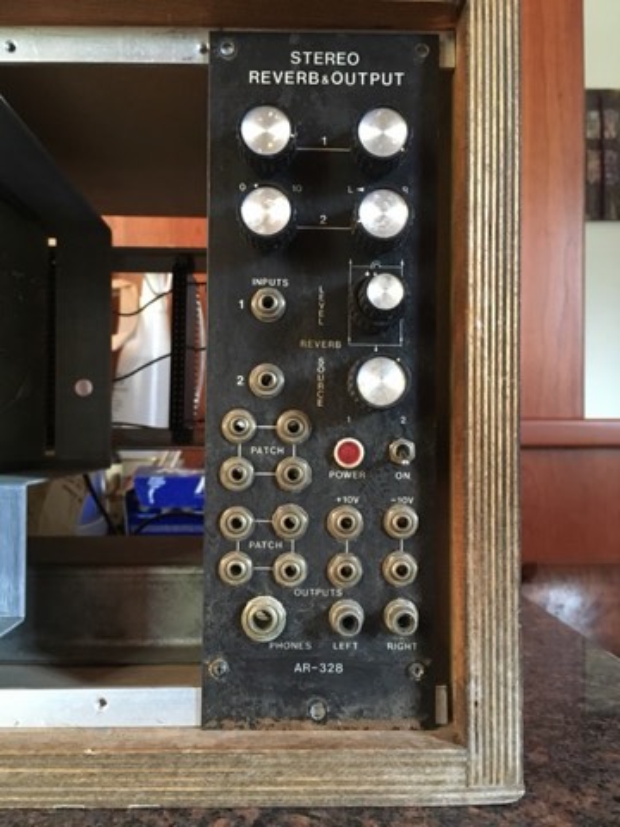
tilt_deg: -0.8
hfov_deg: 48.2
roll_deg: +0.1
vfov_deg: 61.7
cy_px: 414
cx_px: 310
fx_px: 693
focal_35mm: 29
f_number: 2.2
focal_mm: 4.15
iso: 250
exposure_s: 1/15
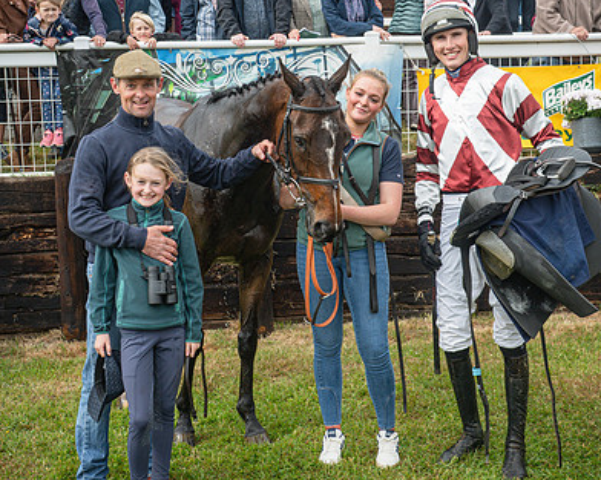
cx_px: 338
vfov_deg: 27.5
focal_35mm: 55
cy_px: 202
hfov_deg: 34.1
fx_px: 978
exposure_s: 1/160
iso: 400
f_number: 8
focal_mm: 34
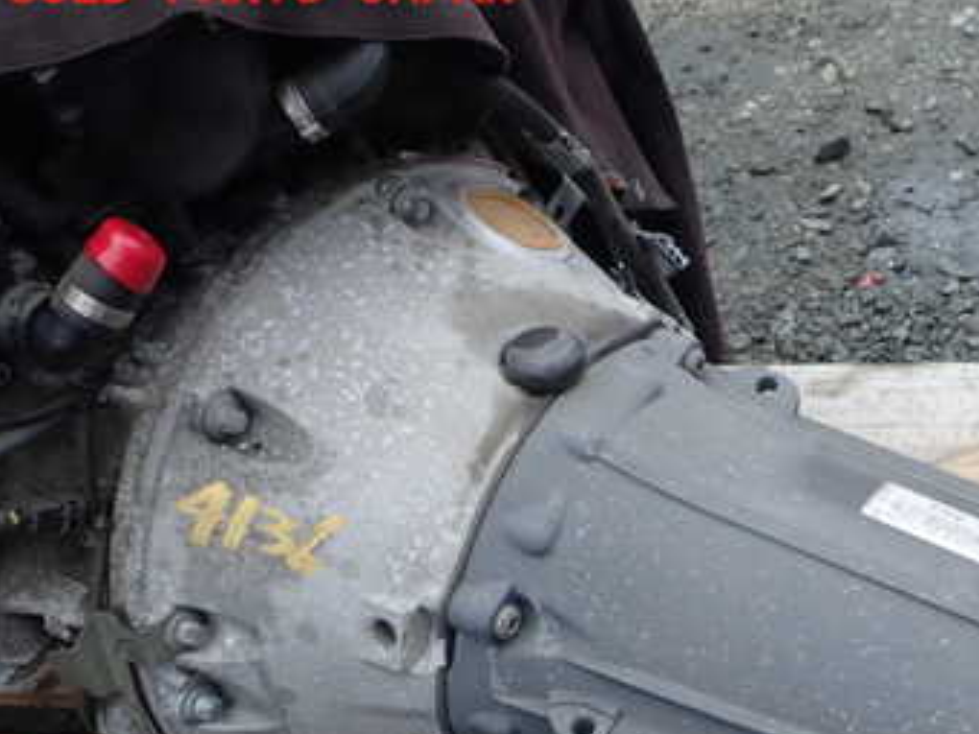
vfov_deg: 27.0
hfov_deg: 34.4
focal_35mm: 53
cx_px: 855
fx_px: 1499
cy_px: 596
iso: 100
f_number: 3.2
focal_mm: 5.4
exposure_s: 1/100
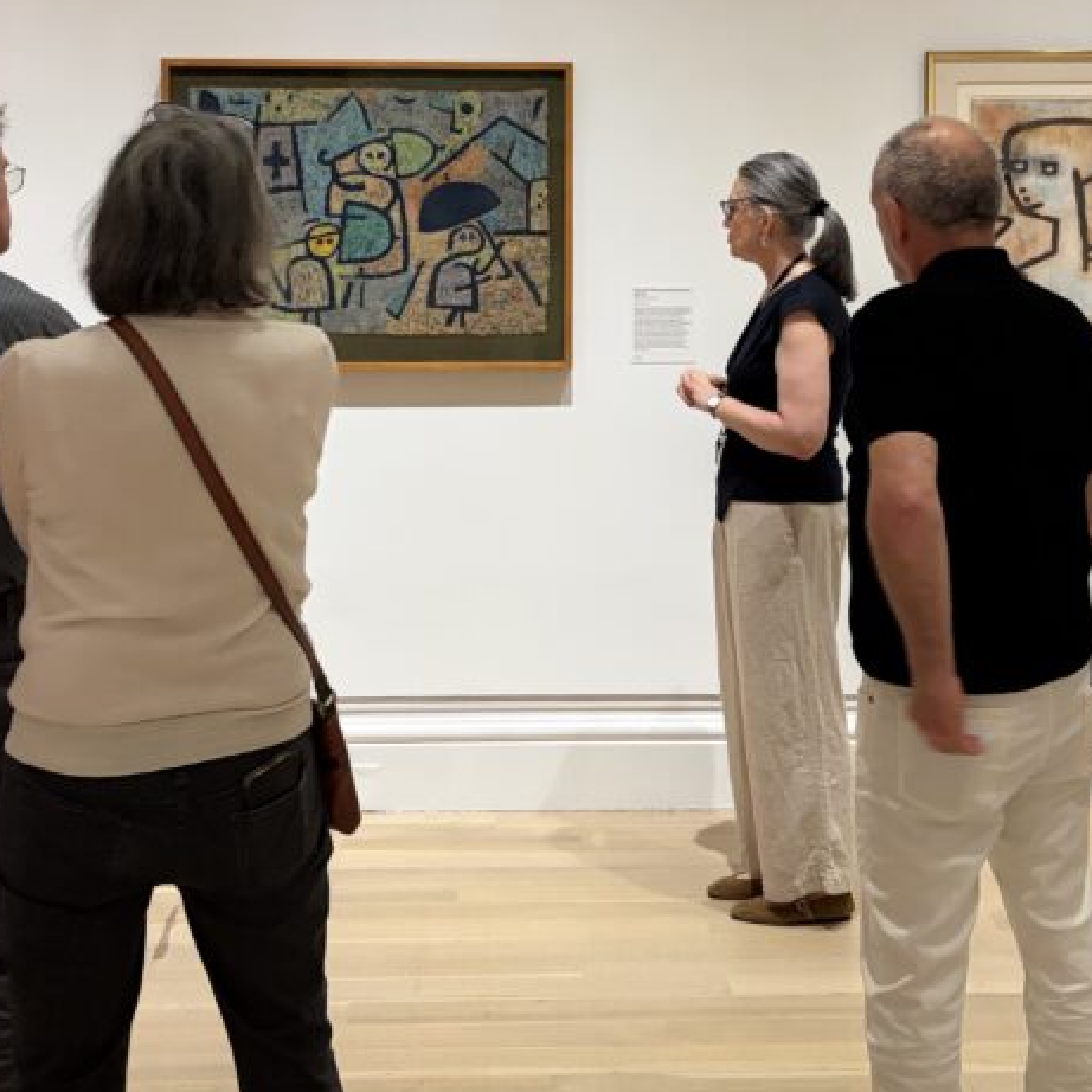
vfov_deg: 32.6
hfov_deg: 33.4
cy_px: 242
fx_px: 1820
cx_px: 538
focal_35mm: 51
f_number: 1.6
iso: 400
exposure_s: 1/40
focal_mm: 5.96
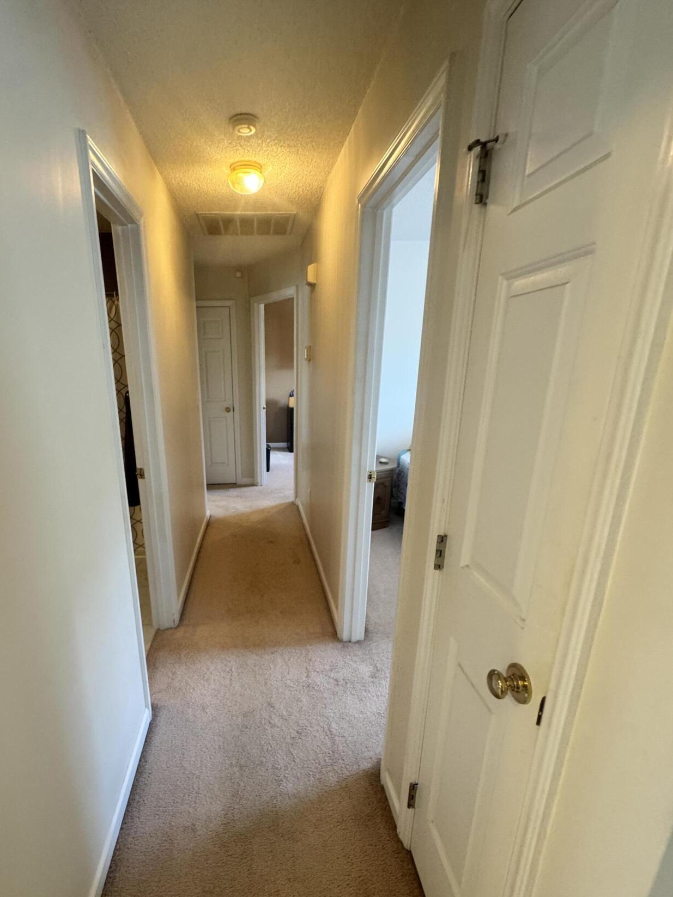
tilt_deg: -16.0
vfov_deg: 90.8
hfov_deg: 73.8
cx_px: 266
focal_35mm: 17
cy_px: 492
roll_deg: +1.3
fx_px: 441
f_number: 2.2
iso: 250
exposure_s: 1/60
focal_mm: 2.22
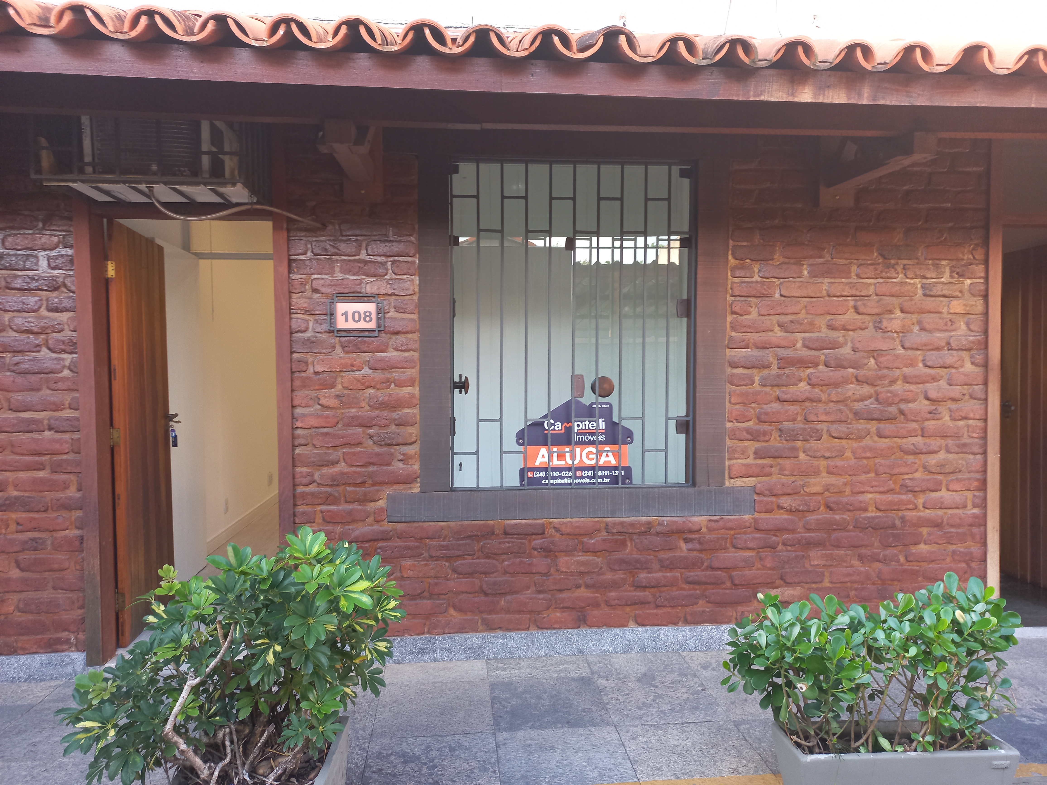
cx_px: 524
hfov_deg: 69.4
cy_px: 392
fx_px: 756
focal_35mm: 25
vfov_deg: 54.9
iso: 64
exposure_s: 1/60
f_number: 1.8
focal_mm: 4.6
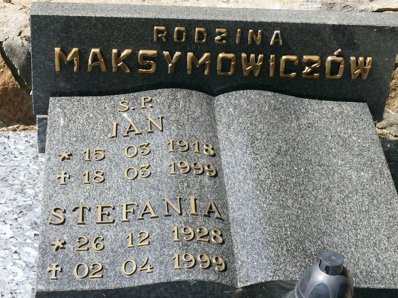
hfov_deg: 25.7
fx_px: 874
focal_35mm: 76
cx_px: 199
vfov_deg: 19.4
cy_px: 149
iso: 100
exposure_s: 1/200
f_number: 5.6
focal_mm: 11.6
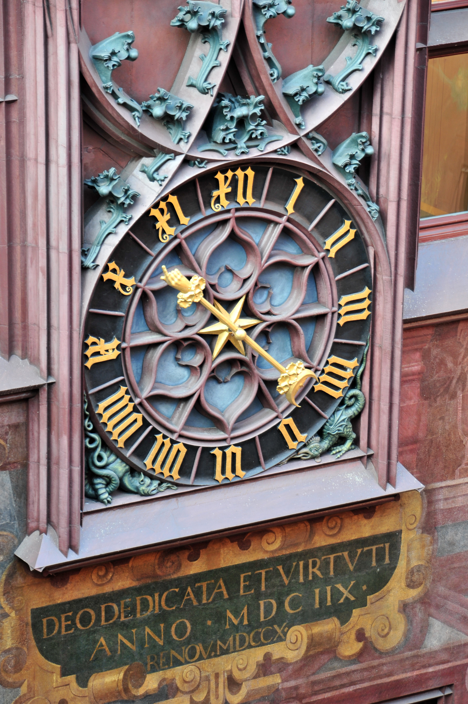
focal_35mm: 151
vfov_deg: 13.6
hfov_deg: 9.1
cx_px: 225
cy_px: 356
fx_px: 2952
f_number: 5.6
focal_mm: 92
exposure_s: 1/30
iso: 200
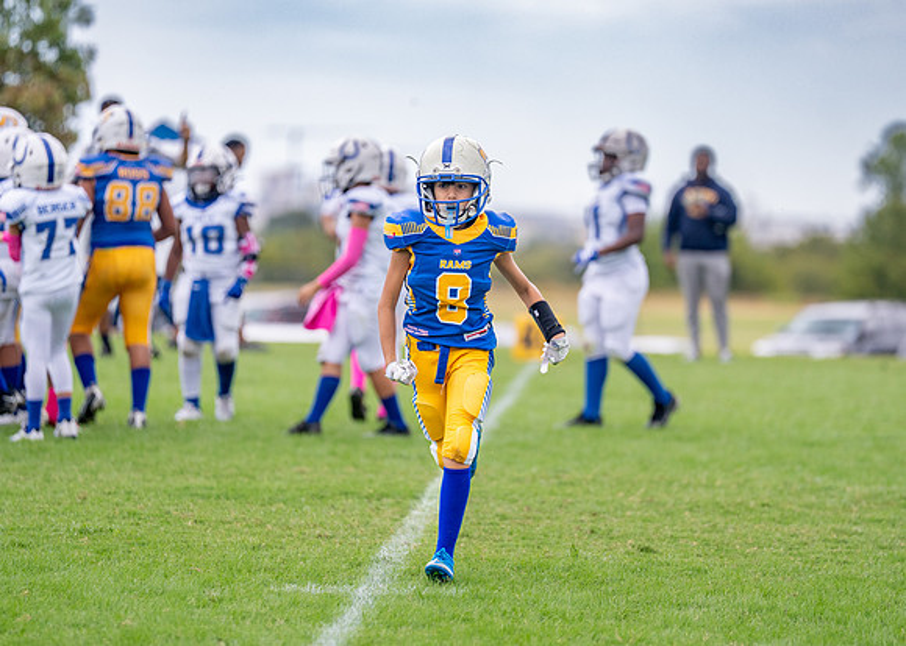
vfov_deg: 5.6
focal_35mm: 257
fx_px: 6619
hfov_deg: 7.8
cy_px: 299
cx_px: 477
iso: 400
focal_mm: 200
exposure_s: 1/1600
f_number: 2.8
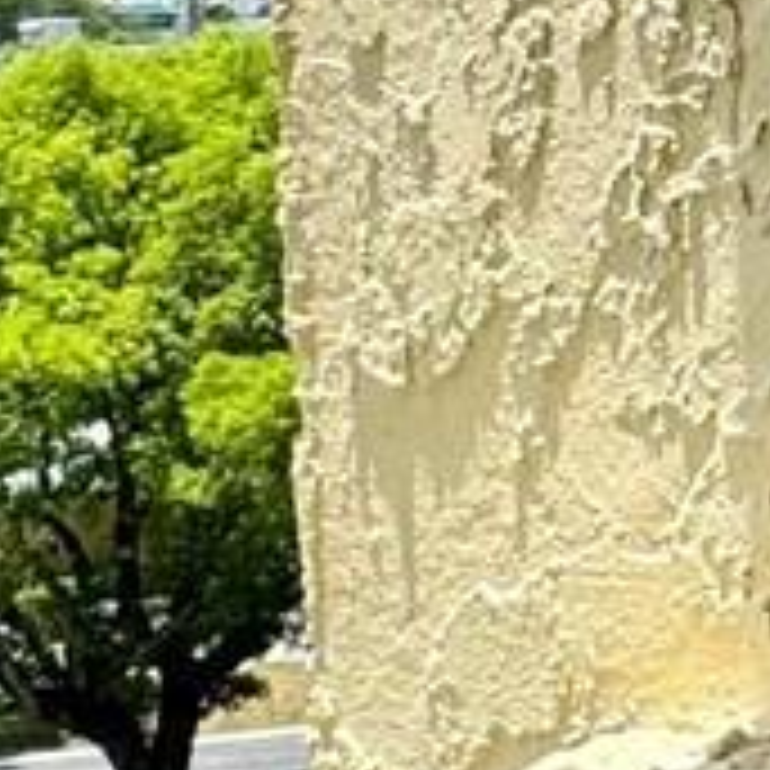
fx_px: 2919
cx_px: 2143
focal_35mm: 116
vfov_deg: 14.9
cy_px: 108
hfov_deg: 11.1
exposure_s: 1/910
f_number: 2.2
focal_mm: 2.22
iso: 50
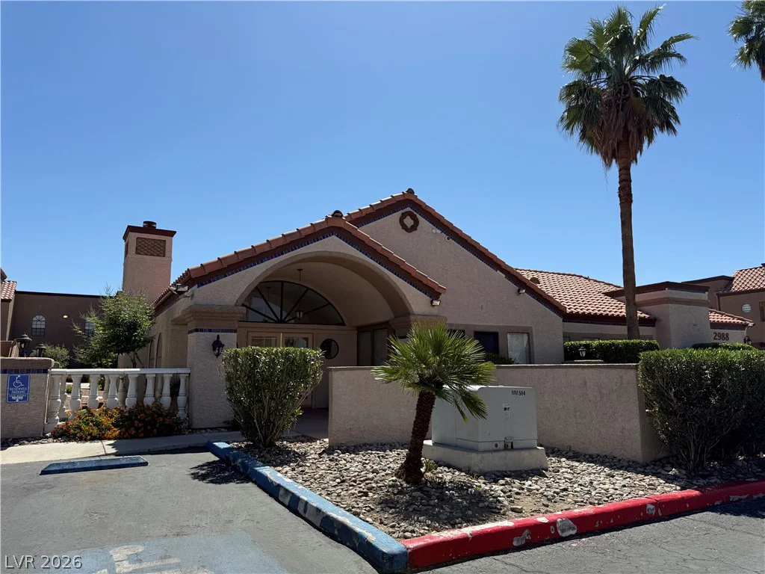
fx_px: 530
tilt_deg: +8.2
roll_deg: +0.9
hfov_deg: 71.6
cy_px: 287
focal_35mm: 24
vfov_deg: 56.8
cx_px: 382
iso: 80
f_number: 1.78
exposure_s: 1/5319
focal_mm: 6.76
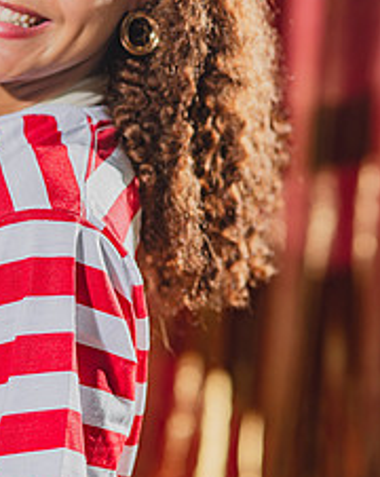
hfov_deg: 9.7
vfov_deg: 12.1
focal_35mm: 159
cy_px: 139
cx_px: 66
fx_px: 2241
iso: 200
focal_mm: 85
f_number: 2.5
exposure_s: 1/200
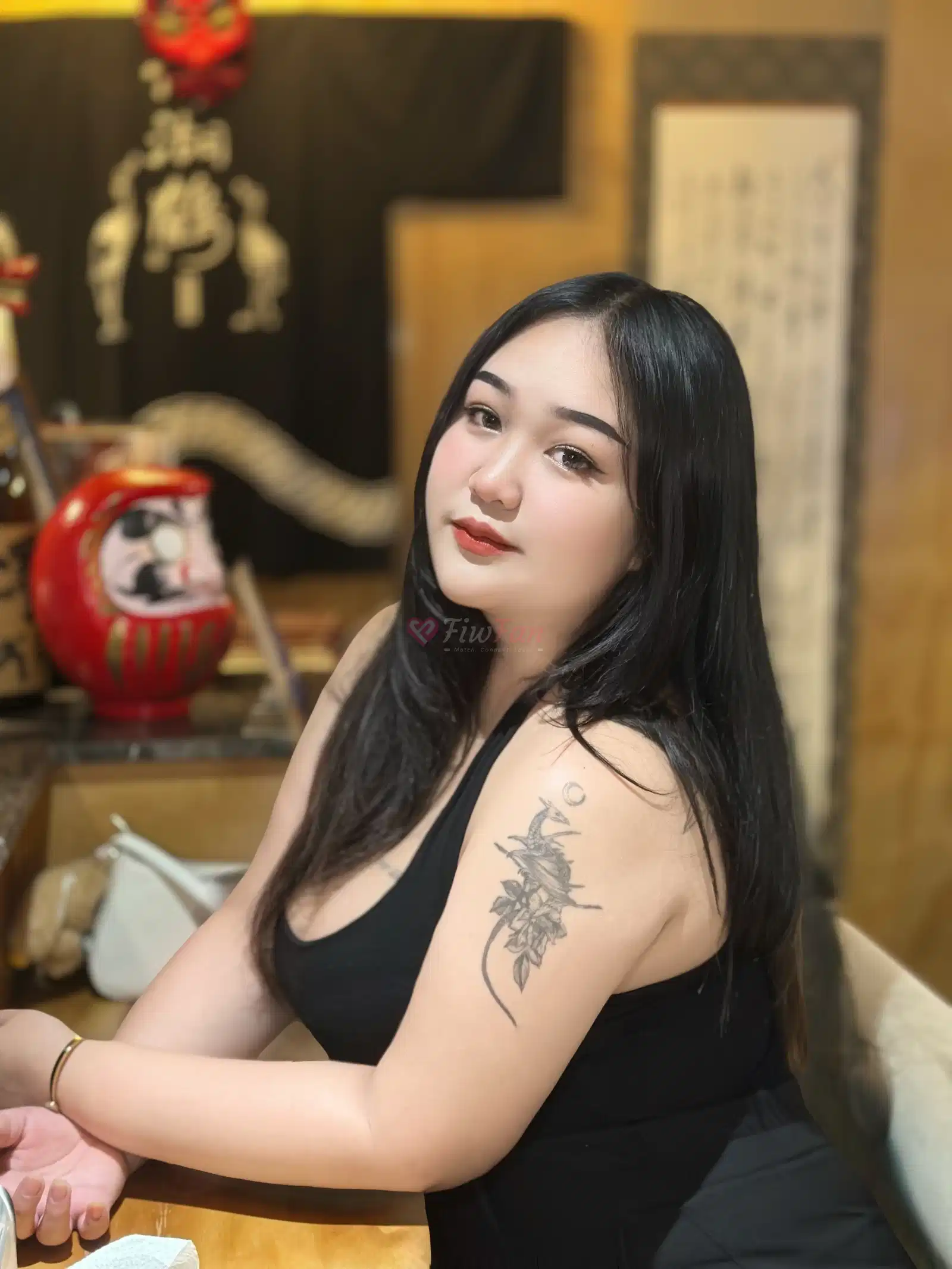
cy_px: 634
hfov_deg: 30.3
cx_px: 476
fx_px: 1760
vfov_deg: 39.7
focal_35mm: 48
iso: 320
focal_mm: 6.86
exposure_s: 1/33
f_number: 1.78
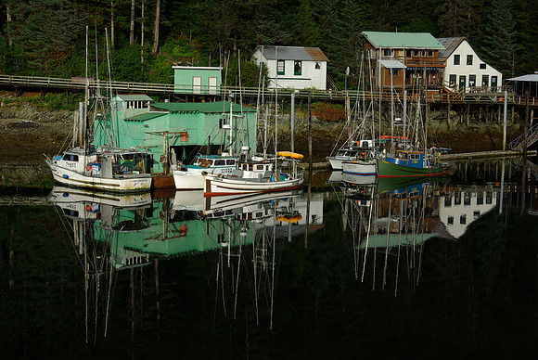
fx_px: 1010
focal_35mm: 68
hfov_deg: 29.8
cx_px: 269
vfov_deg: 20.2
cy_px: 180
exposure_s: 1/250
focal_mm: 45
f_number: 8
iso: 100
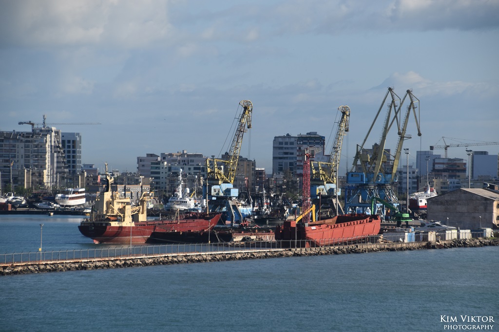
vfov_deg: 10.7
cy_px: 166
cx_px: 250
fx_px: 1767
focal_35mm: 128
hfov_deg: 16.1
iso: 200
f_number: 6.3
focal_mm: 85
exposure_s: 1/640
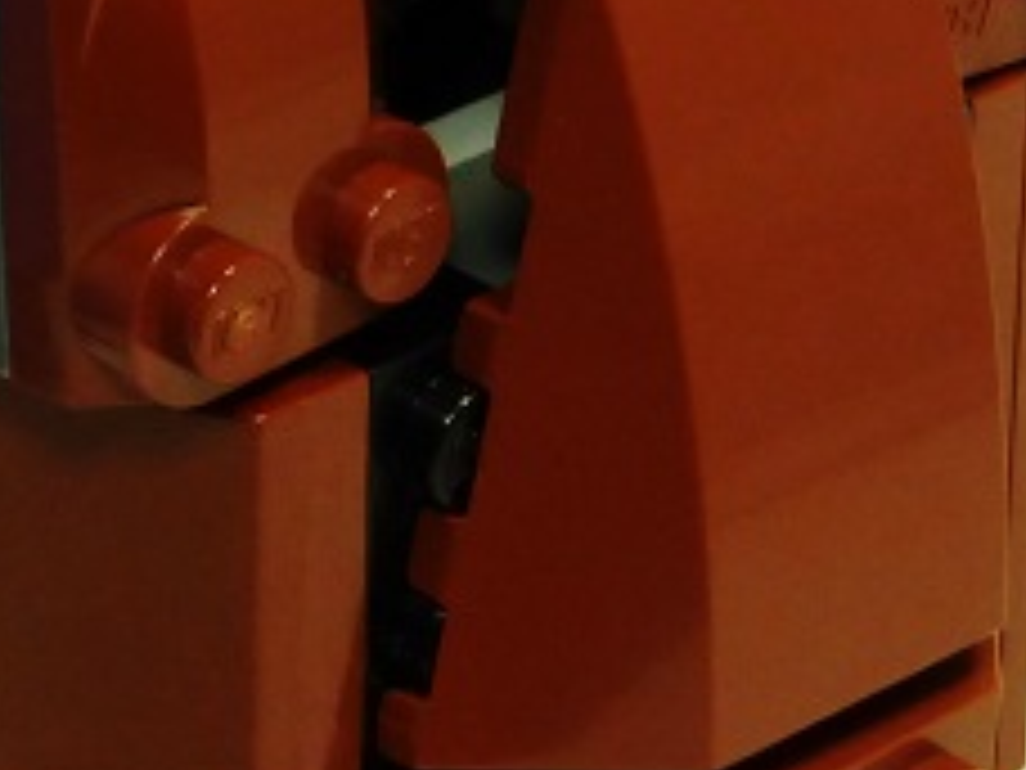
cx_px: 86
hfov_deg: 6.7
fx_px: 8773
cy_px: 257
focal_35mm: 296
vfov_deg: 5.0
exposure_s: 1/60
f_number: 4.7
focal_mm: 10.3
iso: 160
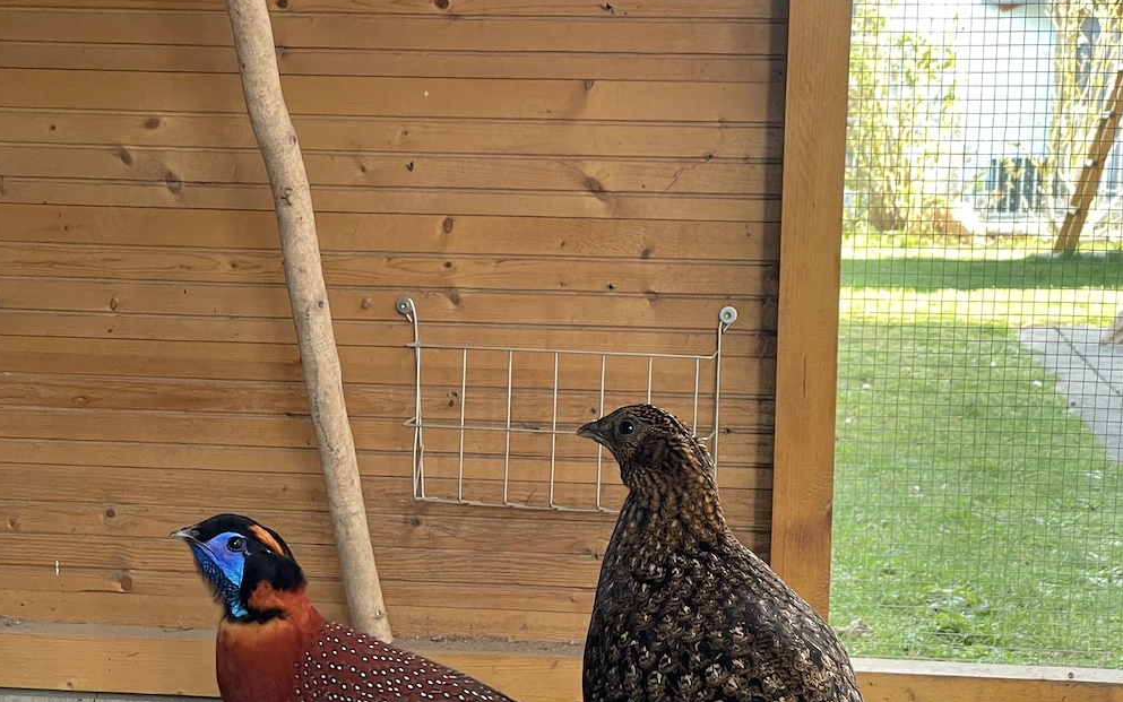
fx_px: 2265
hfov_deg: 27.8
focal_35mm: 74
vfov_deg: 17.5
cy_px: 518
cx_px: 560
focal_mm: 6
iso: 200
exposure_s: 1/99
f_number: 2
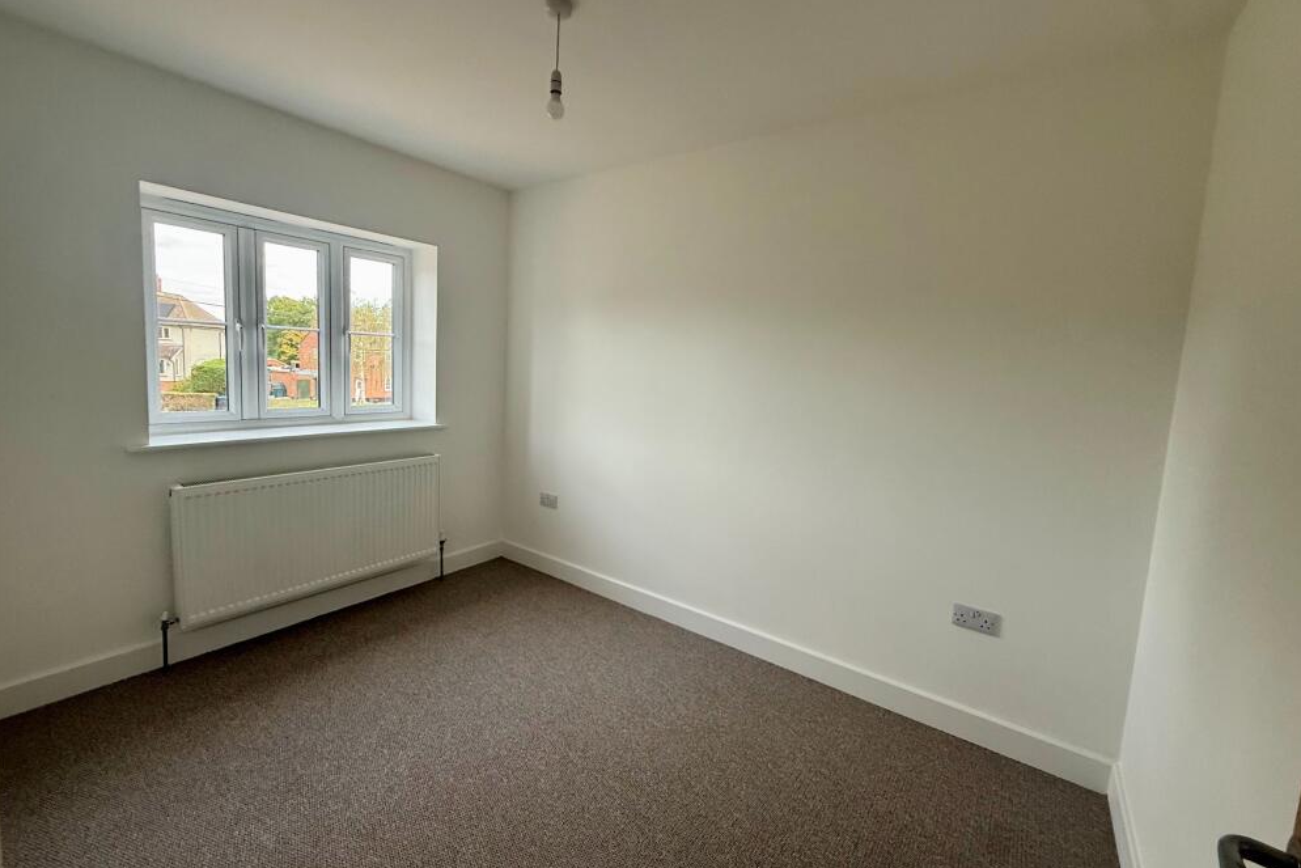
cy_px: 412
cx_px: 644
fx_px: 542
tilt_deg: -5.6
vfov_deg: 77.3
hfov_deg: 100.4
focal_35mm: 15
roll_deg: -4.7
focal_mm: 2.22
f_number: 2.2
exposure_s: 1/99
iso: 125
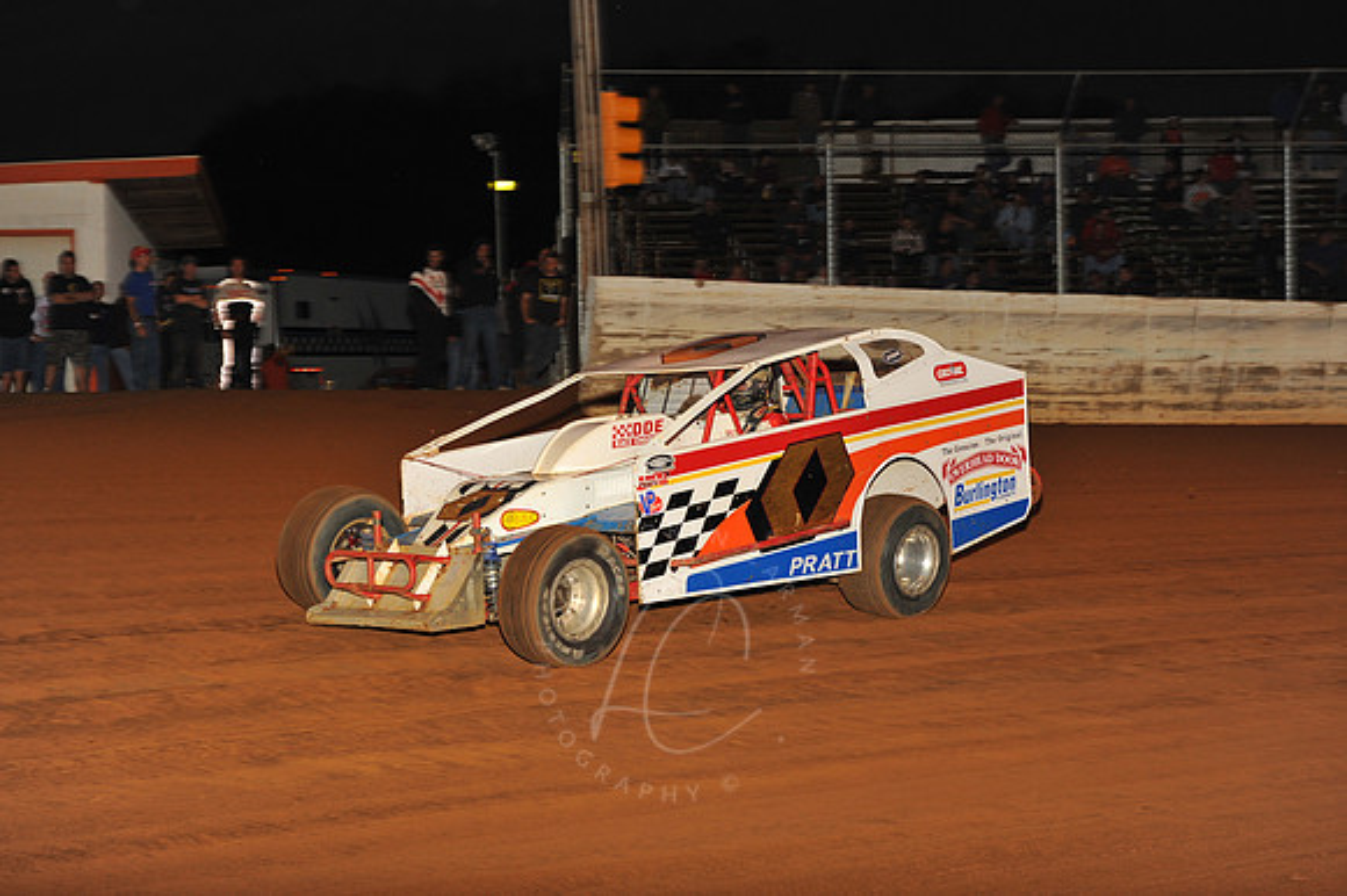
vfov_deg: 19.4
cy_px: 448
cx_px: 674
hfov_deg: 28.9
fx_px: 2618
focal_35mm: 70
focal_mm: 70
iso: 640
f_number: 7.1
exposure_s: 1/320
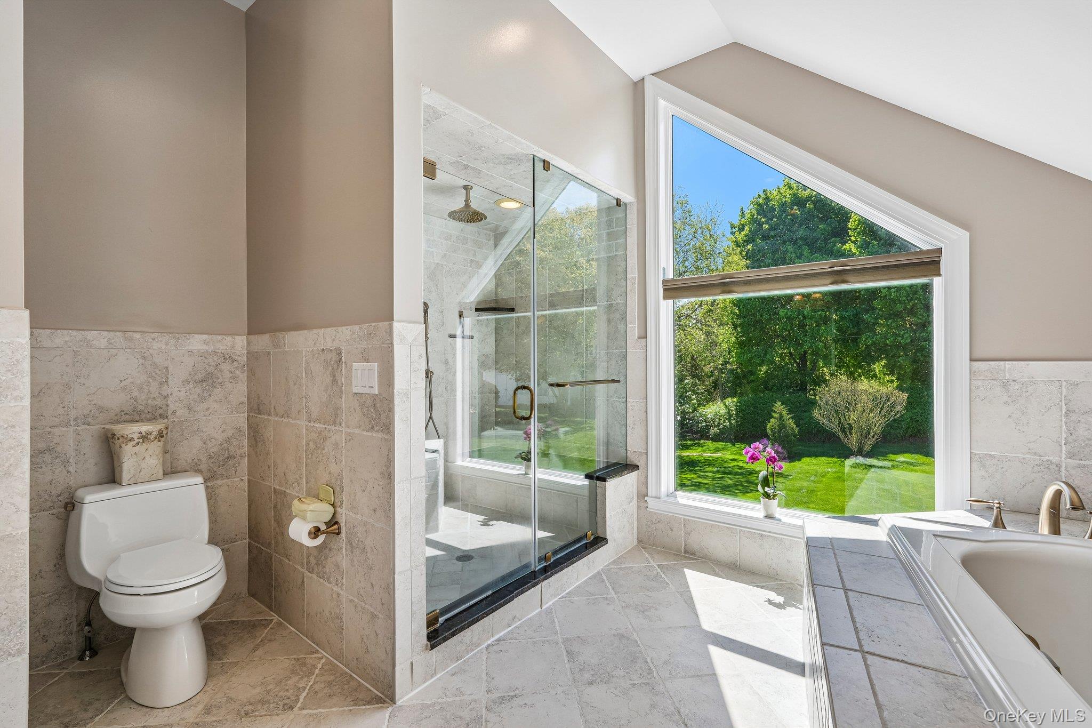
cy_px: 364
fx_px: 500
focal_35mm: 16
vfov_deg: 72.0
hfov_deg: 95.0
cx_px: 546
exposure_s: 1/30
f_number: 9
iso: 125
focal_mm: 16.5
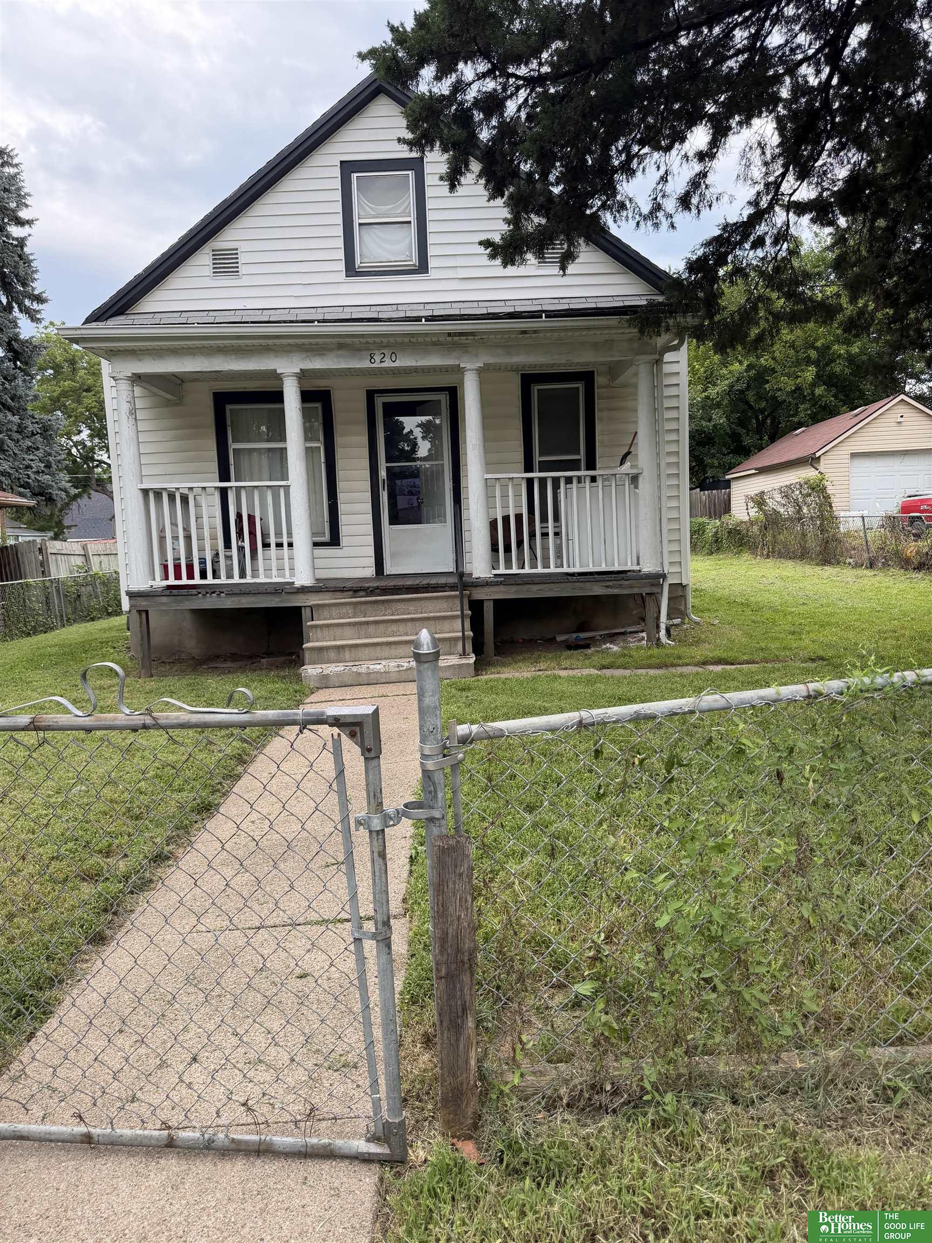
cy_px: 622
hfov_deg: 56.8
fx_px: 862
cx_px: 466
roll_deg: +4.1
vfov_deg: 71.6
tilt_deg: -4.8
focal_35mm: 24
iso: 100
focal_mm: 6.76
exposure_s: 1/665
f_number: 1.78
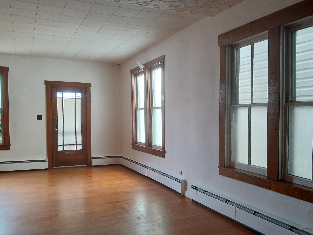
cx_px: 170
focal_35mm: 31
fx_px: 280
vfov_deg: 45.4
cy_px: 128
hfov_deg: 58.3
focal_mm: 3.98
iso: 200
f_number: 1.8
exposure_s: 1/60
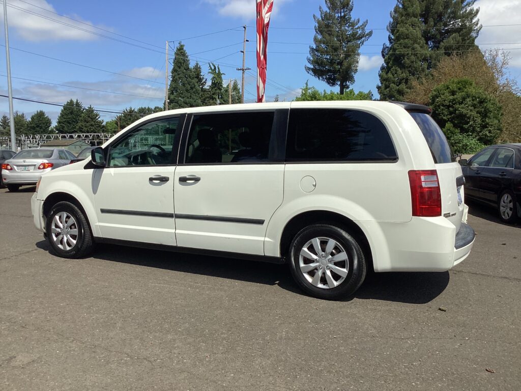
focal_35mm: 31
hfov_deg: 58.4
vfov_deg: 45.4
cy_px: 196
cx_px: 260
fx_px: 467
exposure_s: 1/2262
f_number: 2.4
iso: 25
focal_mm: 3.3
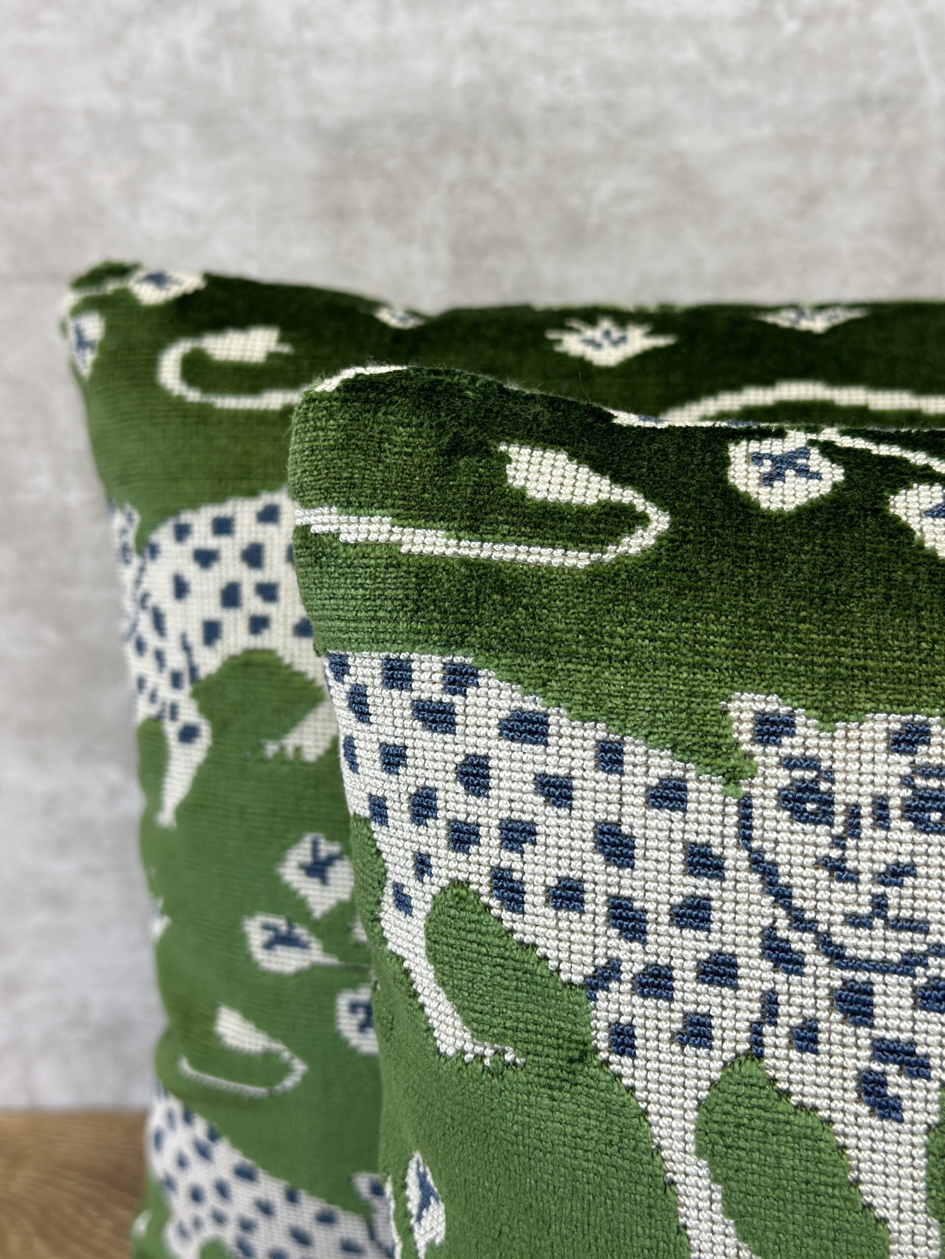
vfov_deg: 39.7
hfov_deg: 30.3
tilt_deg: -20.0
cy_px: 630
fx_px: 1747
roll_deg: +3.2
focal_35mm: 48
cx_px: 472
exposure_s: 1/120
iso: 80
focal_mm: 6.86
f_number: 1.78
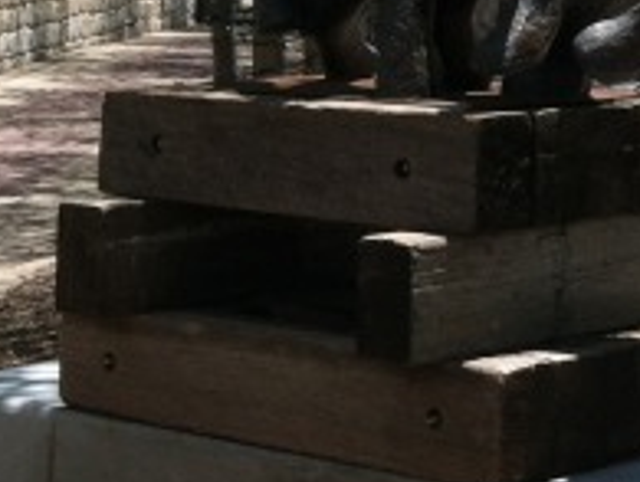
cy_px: -280
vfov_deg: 10.0
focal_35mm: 143
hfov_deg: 13.5
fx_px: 2649
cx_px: 712
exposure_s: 1/714
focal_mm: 3.85
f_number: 2.8
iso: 80
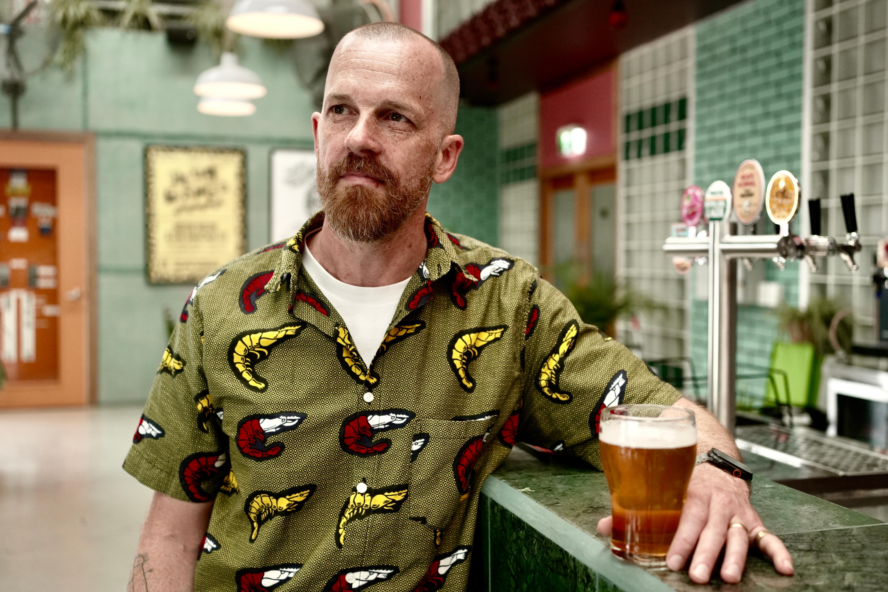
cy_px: 296
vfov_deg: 37.8
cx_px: 444
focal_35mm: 35
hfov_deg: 54.4
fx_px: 863
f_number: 2.8
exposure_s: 1/125
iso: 1250
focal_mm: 35
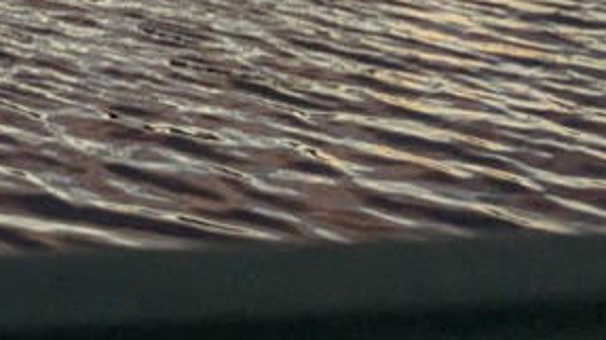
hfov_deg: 12.0
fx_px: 2345
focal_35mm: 146
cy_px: -448
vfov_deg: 7.8
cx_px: -838
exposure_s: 1/558
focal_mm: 6.81
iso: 47
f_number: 1.85
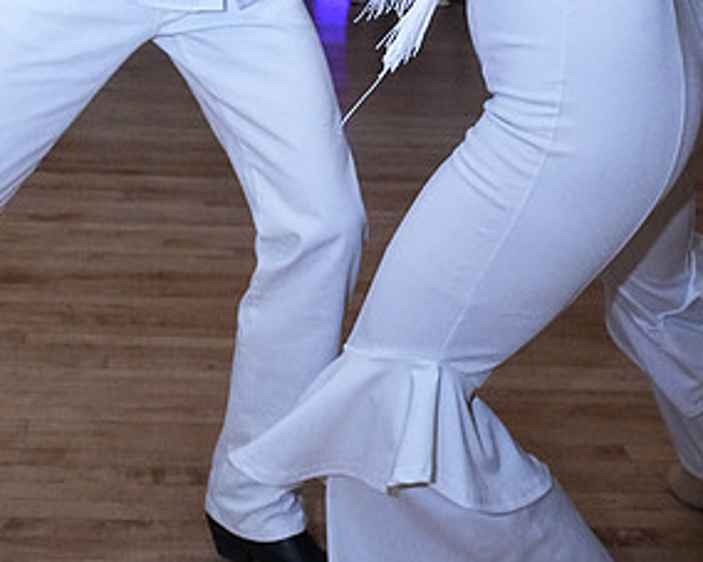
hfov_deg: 27.5
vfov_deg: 20.5
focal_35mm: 69
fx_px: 1435
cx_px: 306
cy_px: -144
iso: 5000
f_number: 7.1
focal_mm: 24
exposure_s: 1/200
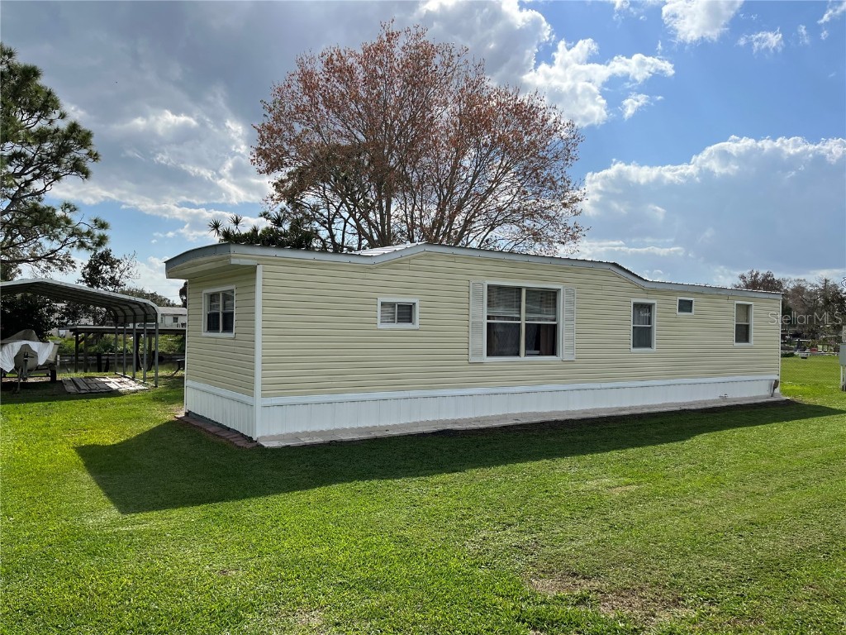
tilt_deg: +0.1
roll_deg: -1.6
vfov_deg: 53.1
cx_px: 423
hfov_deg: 67.3
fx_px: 635
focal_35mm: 26
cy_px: 318
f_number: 1.6
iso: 50
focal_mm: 5.1
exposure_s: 1/6173
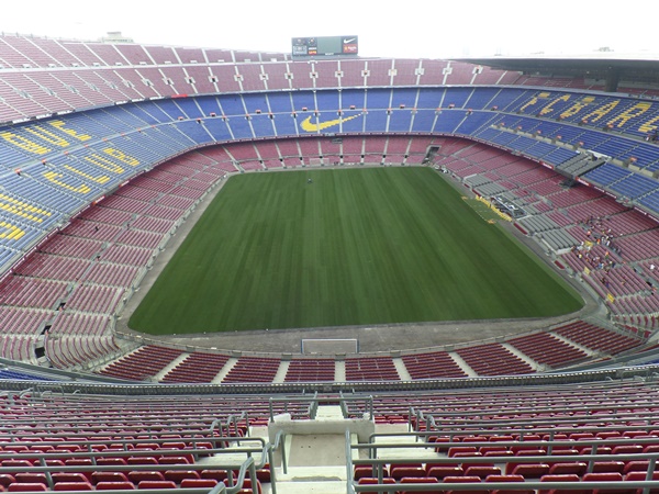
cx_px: 330
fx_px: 438
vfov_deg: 58.9
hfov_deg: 73.9
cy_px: 247
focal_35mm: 23
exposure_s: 1/60
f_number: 3.5
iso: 100
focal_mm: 4.1
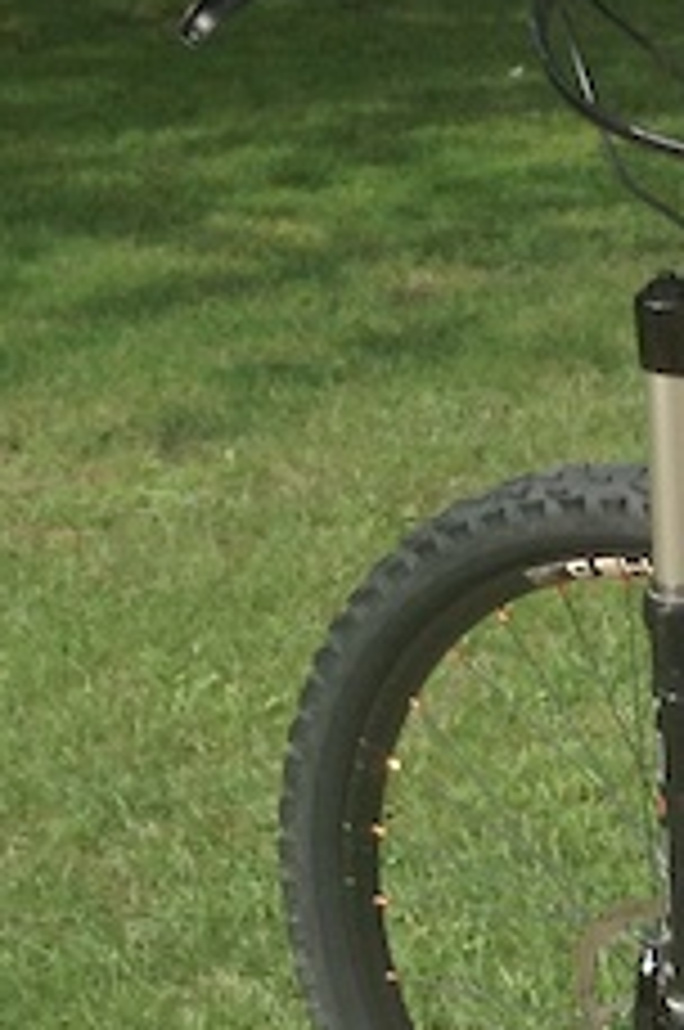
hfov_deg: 10.4
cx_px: 1422
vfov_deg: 16.9
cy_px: 873
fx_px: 3430
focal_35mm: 120
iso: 25
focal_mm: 3.3
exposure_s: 1/616
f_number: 2.4
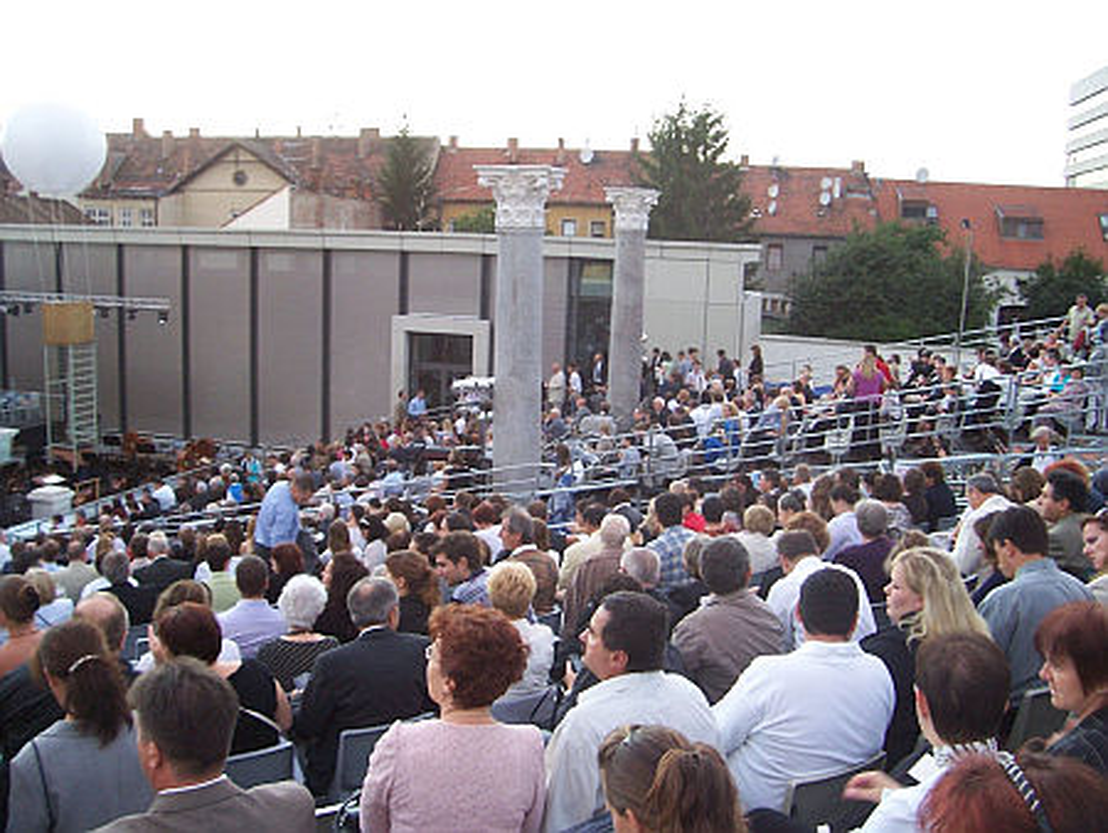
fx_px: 1089
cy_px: 416
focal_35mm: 34
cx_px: 554
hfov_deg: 53.9
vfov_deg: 41.8
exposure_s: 1/30
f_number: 2.7
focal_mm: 5.6
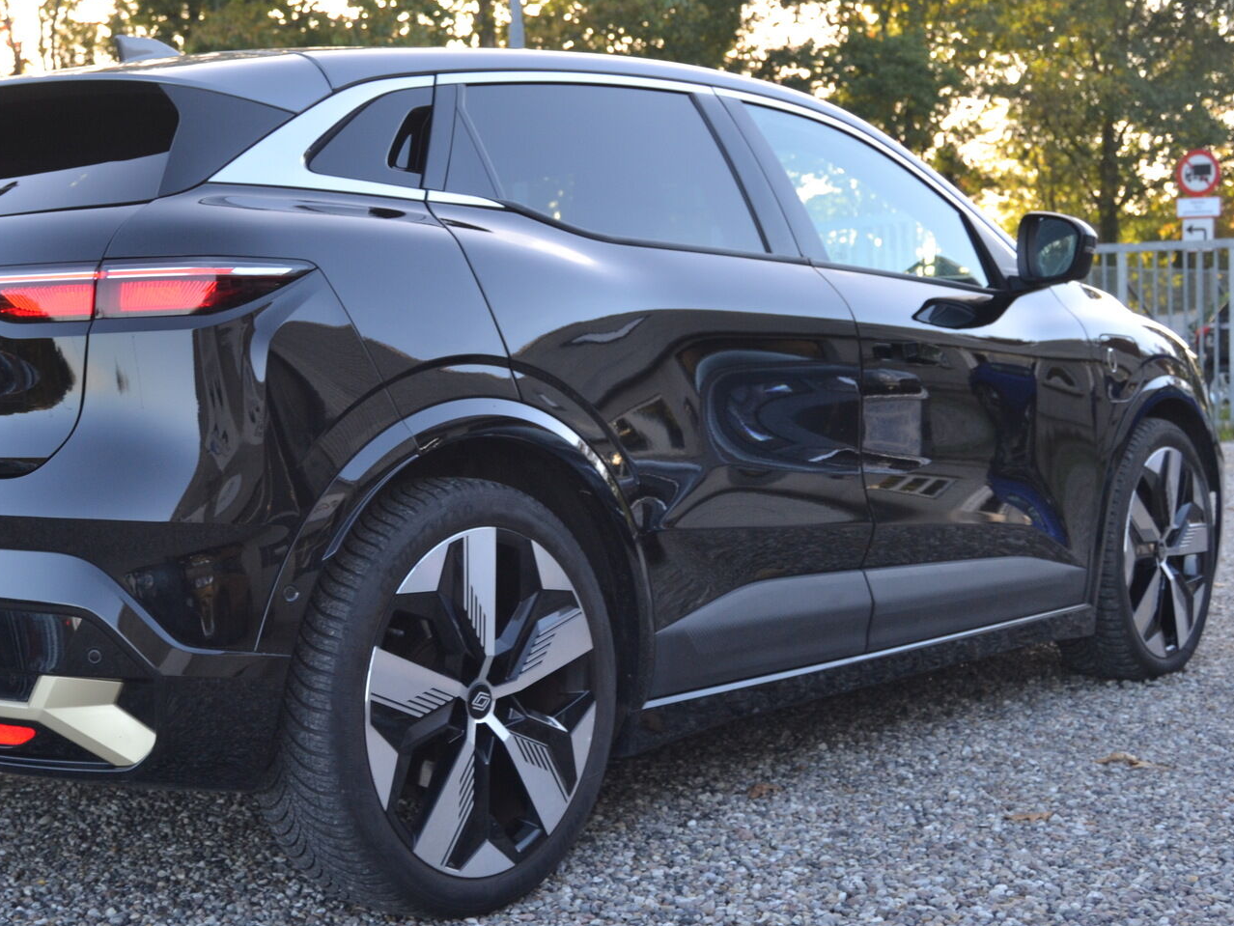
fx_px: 1854
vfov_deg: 28.0
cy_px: 491
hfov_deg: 36.5
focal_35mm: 52
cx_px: 422
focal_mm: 24
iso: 280
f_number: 5.6
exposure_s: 1/125
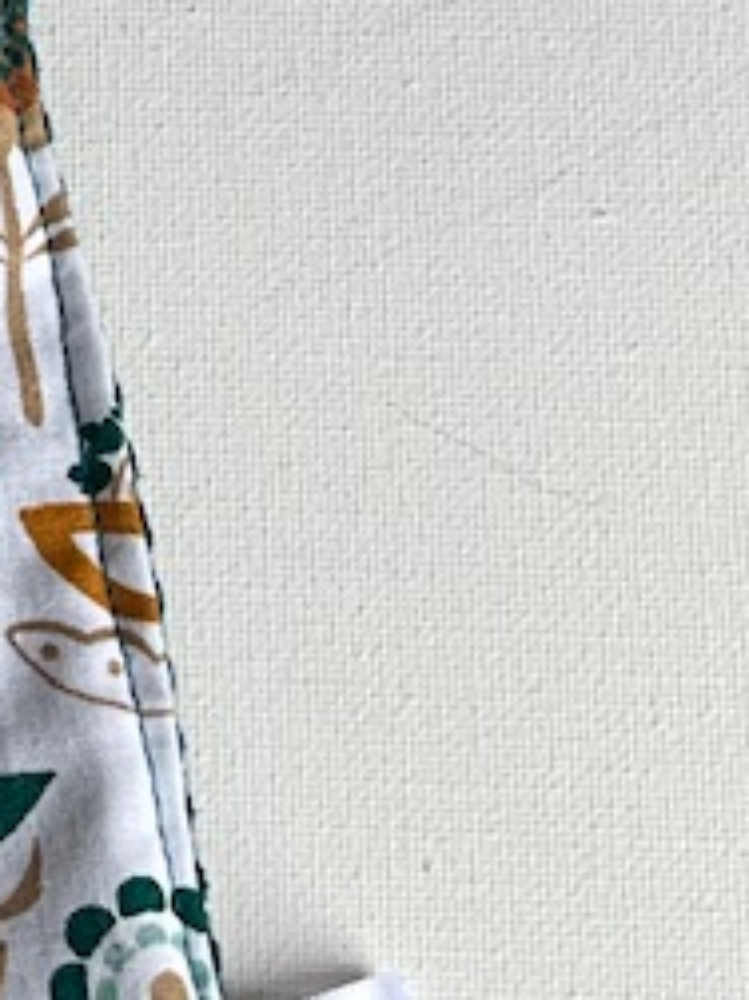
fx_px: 4273
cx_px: -972
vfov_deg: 12.9
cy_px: -315
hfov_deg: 9.1
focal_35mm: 148
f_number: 1.8
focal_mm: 3
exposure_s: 1/300
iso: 25
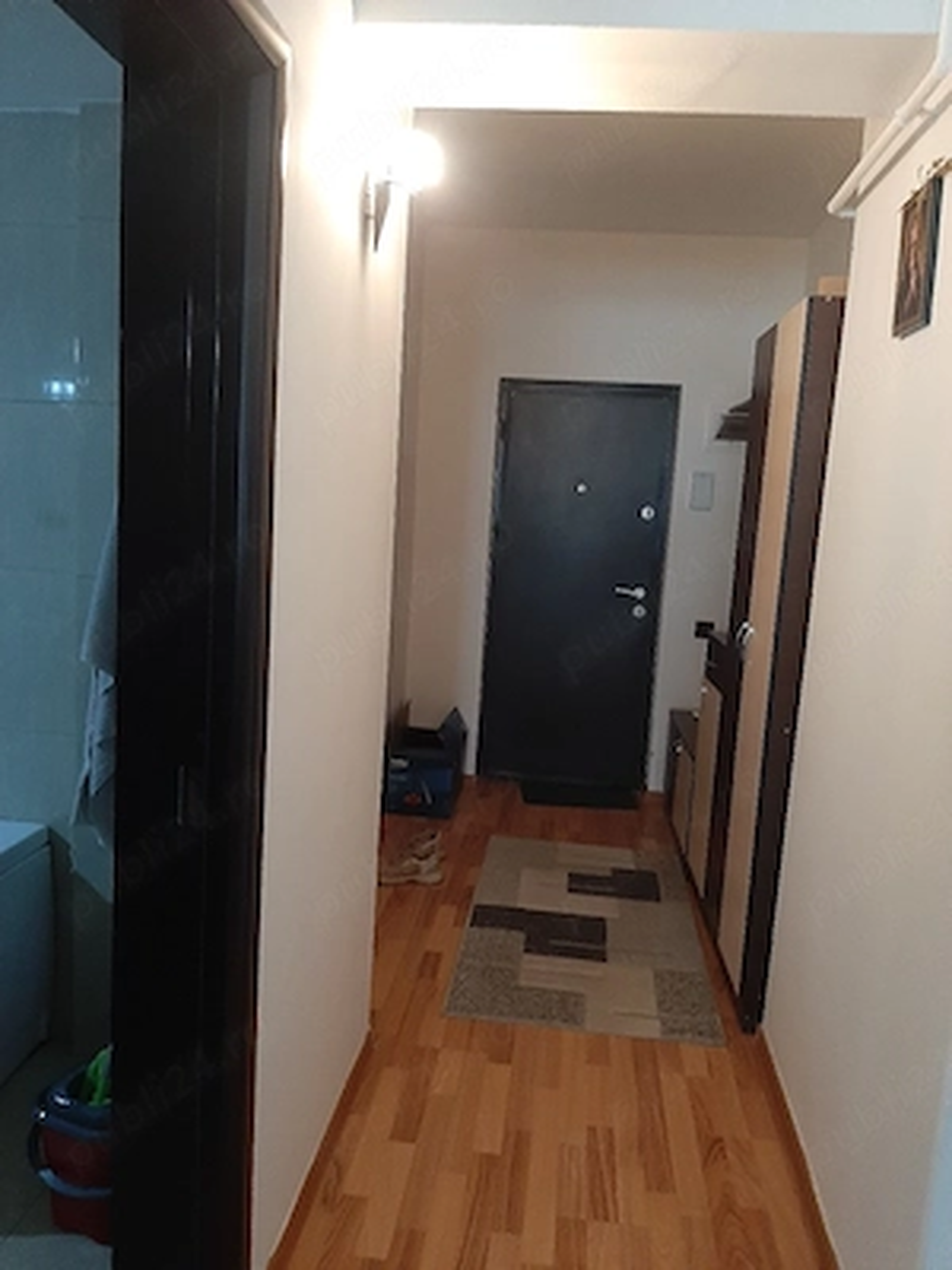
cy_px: 635
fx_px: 953
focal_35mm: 26
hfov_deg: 53.1
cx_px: 476
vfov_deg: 67.3
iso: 160
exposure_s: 1/25
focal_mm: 3.93
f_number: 1.7
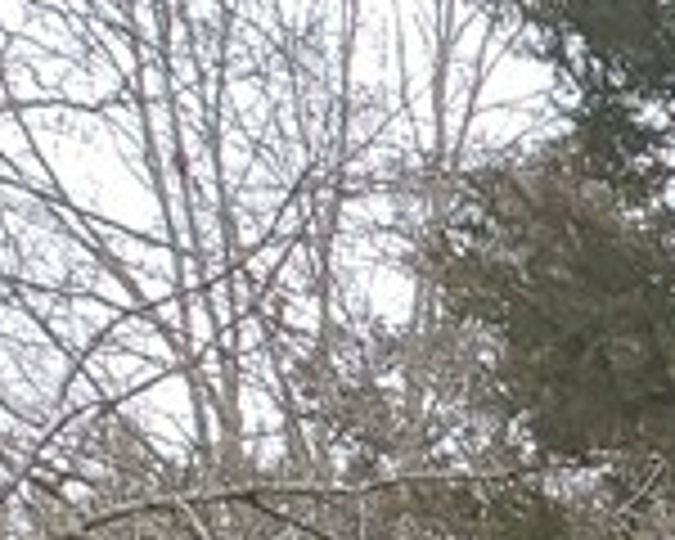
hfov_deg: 9.0
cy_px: 1444
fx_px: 3456
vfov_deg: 8.0
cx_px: 2034
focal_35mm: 173
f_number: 2.4
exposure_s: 1/50
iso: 80
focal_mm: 4.3
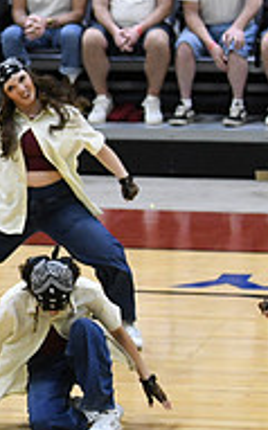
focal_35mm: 399
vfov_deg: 5.3
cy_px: 341
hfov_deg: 3.2
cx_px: -376
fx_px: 4673
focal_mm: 86
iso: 3200
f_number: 4
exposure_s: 1/250
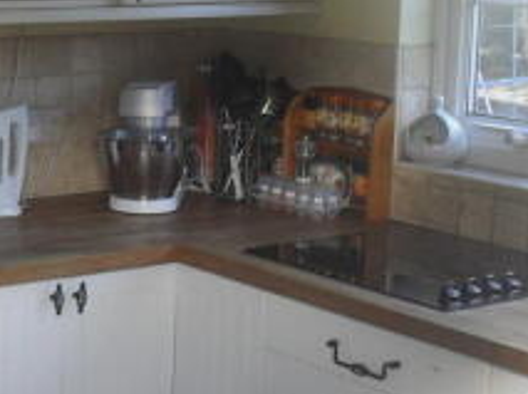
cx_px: -93
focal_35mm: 96
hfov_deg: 19.4
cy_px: 261
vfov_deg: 15.3
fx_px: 1462
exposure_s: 1/45
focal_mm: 6.3
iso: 120
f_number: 3.2
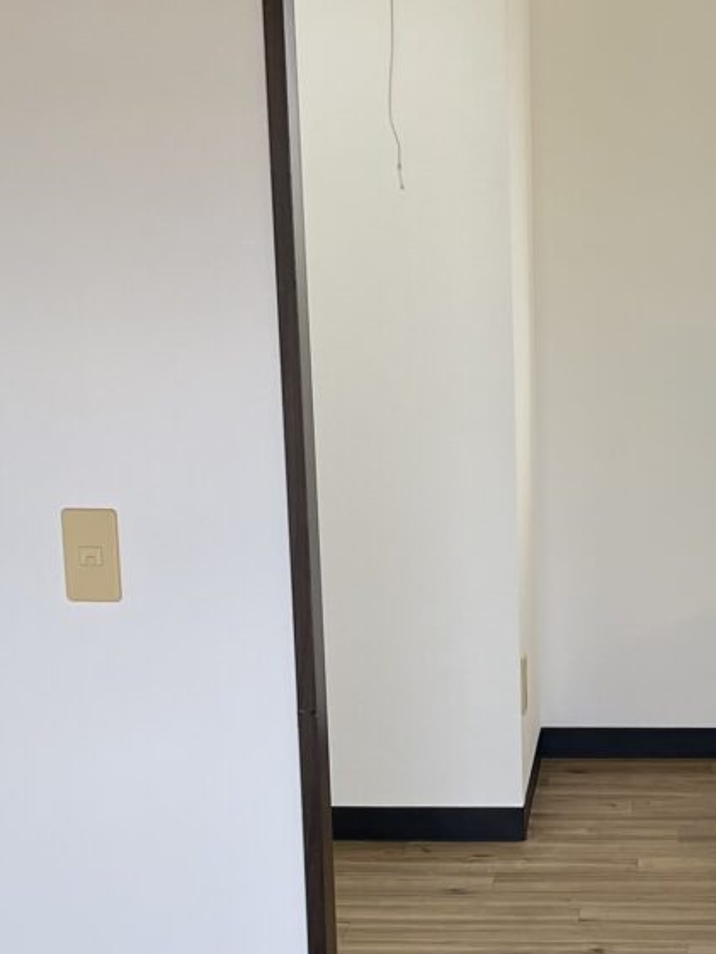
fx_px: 2454
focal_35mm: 89
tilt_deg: -16.7
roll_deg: +0.2
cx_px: 677
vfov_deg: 21.5
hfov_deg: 16.3
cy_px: 869
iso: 40
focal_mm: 4.2
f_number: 1.6
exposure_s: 1/121
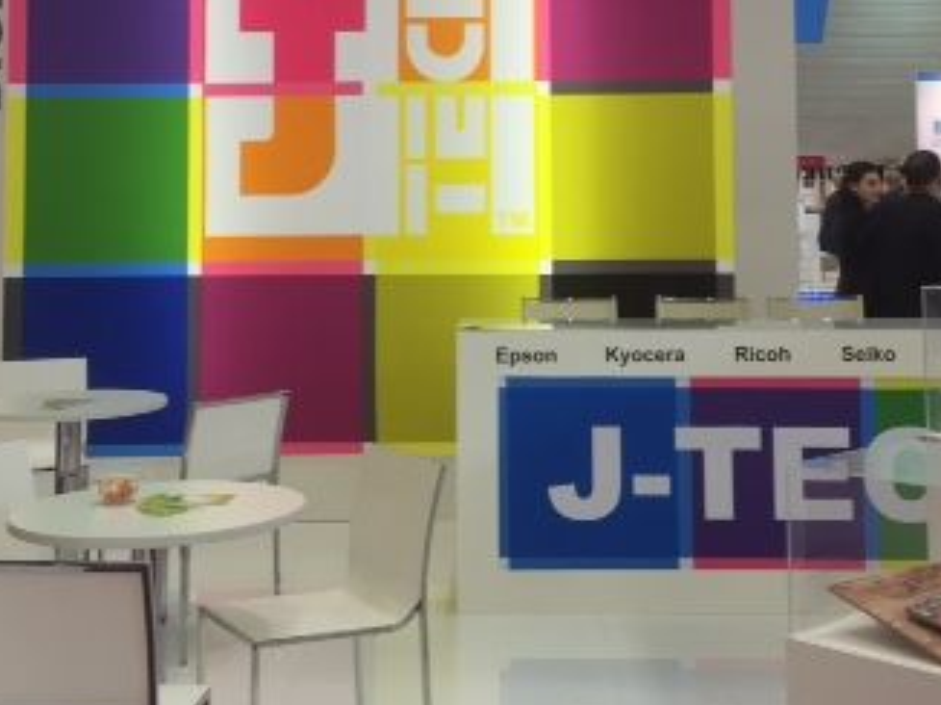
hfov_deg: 33.8
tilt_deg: +4.3
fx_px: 1548
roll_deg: -0.3
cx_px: 488
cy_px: 87
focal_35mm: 57
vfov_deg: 25.0
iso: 32
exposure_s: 1/33
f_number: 2.2
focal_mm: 4.15
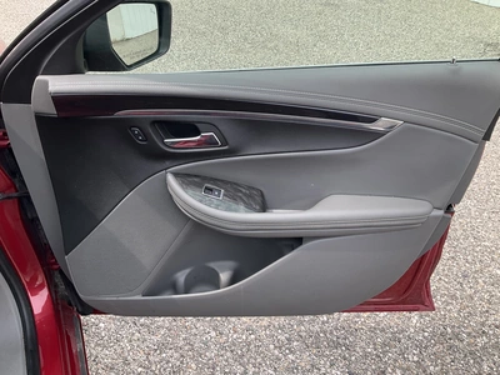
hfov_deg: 61.7
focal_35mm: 29
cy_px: 188
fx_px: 419
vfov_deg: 48.2
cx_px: 250
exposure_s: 1/509
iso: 25
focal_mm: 3
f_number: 1.8
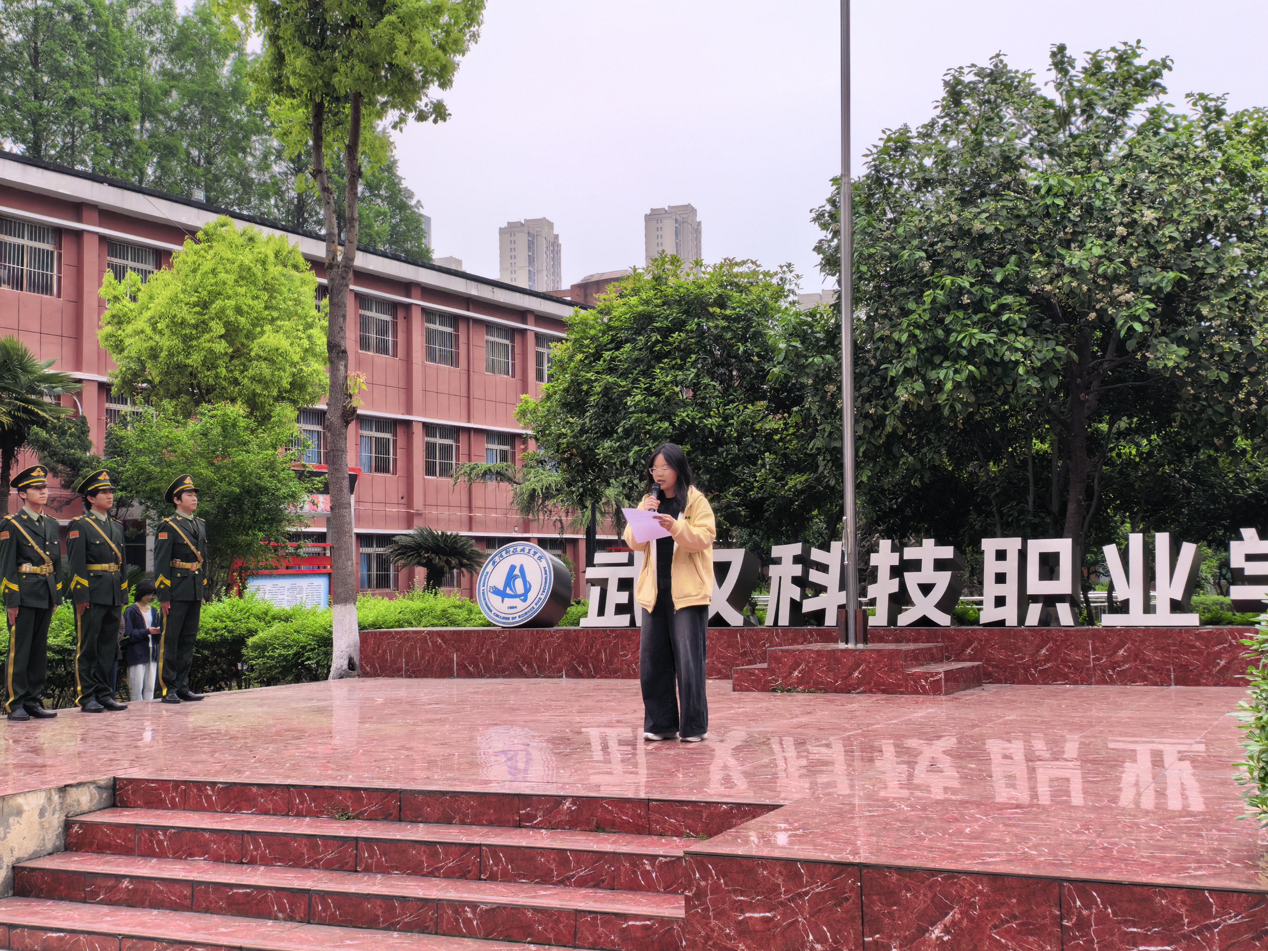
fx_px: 1465
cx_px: 634
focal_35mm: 40
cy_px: 476
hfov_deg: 46.8
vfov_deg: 36.0
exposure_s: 1/100
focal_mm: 5.75
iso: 64
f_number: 4
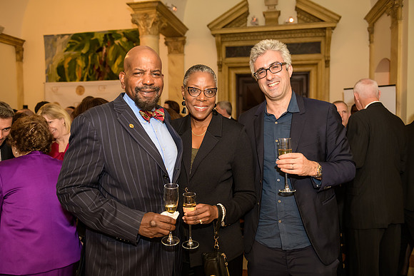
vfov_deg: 42.3
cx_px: 207
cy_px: 138
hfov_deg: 60.3
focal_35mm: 31
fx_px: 357
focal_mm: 31
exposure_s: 1/125
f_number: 3.2
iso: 1000
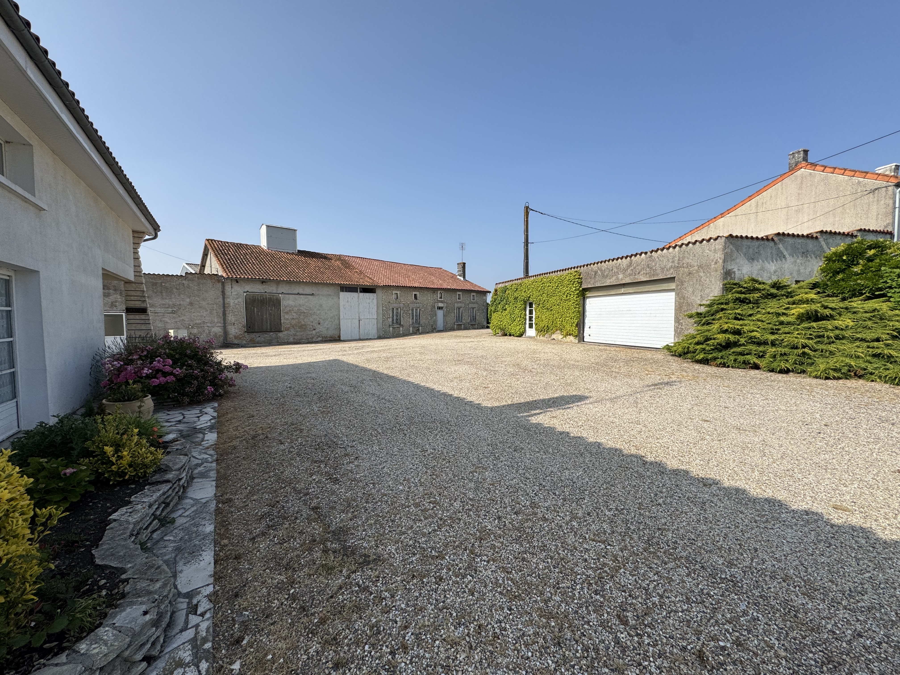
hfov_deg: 102.1
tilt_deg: -2.0
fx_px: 364
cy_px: 338
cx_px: 450
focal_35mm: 14
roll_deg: +1.1
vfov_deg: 85.7
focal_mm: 2.22
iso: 40
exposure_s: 1/2146
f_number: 2.2
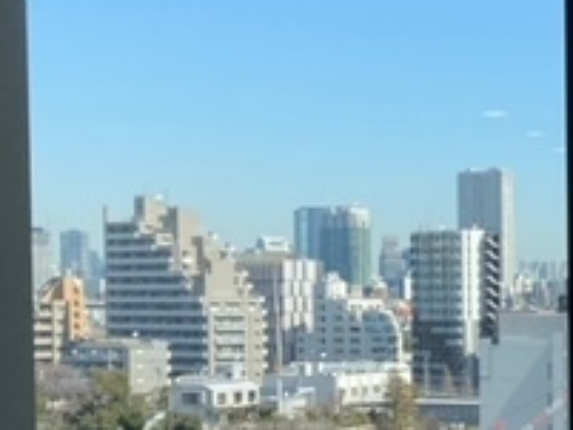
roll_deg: -0.4
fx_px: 1474
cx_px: 767
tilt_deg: -1.5
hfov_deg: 20.0
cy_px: 370
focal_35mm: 89
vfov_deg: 16.4
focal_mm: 3.99
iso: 20
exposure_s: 1/685
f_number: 1.8
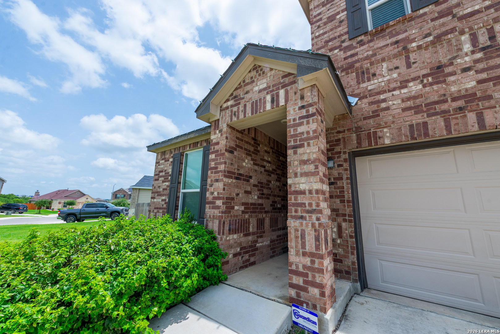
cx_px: 250
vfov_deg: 81.3
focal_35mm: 14
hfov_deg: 104.2
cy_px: 167
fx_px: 195
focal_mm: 14
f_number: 8
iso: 100
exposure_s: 1/2000
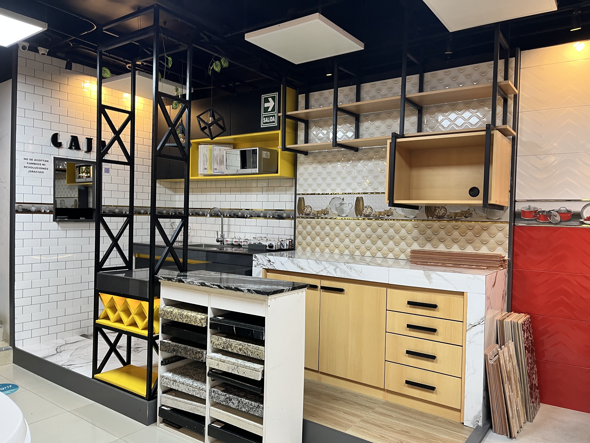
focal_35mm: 26
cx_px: 295
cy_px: 222
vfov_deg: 53.1
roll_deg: -0.8
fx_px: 443
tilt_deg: -2.5
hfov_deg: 67.3
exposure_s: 1/60
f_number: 1.6
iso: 100
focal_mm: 5.1
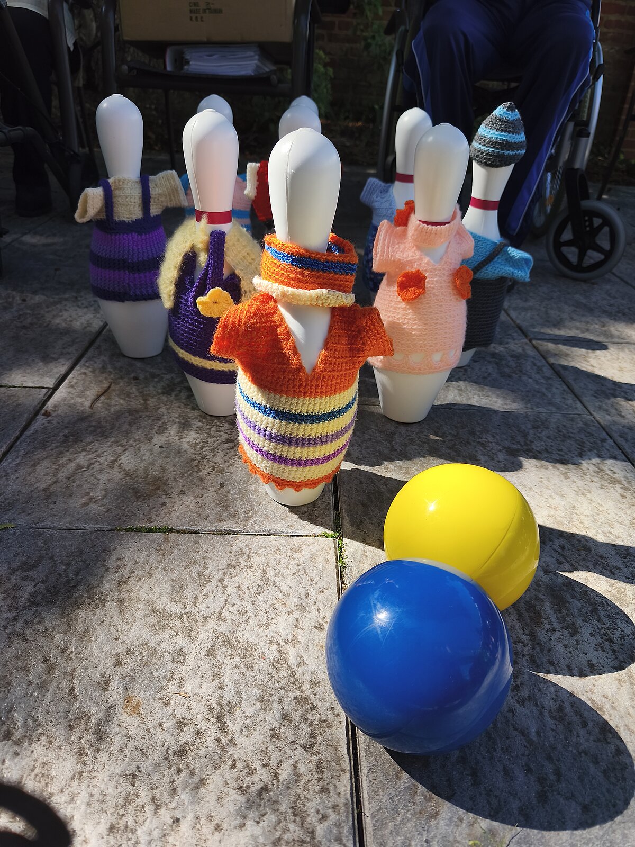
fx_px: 563
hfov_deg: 58.9
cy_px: 424
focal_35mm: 23
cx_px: 318
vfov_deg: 73.9
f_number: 1.65
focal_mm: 6.18
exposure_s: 1/618
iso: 50
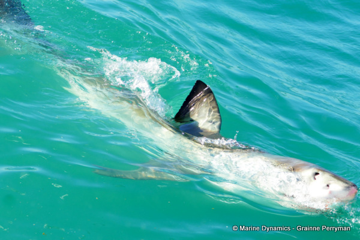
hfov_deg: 16.3
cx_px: 180
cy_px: 120
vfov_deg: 10.9
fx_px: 1260
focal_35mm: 126
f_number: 3.9
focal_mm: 45.89
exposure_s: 1/500
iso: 125
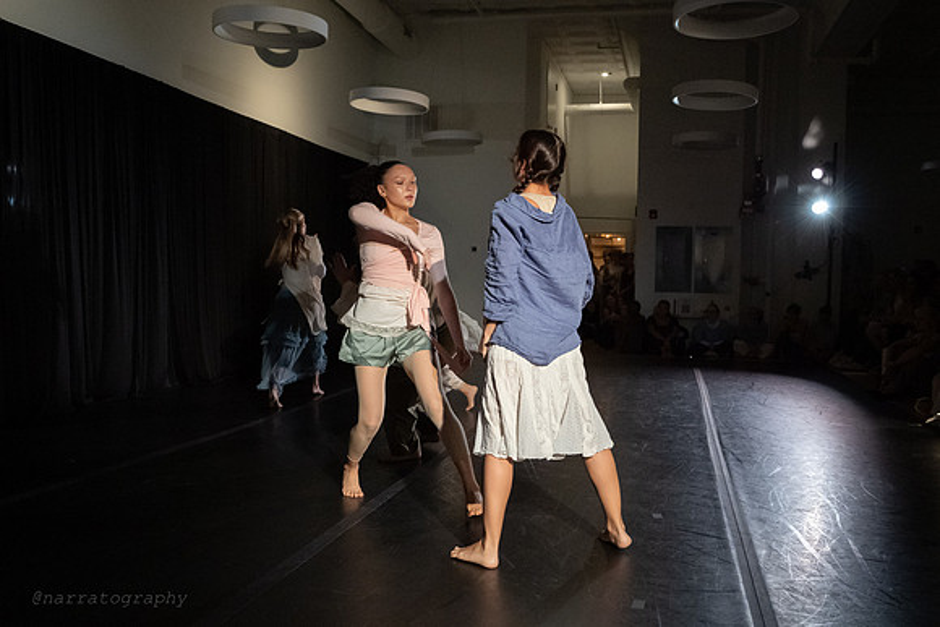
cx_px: 519
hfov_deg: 57.2
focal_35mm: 33
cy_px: 302
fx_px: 860
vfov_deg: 40.0
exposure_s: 1/400
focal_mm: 28
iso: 6400
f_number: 5
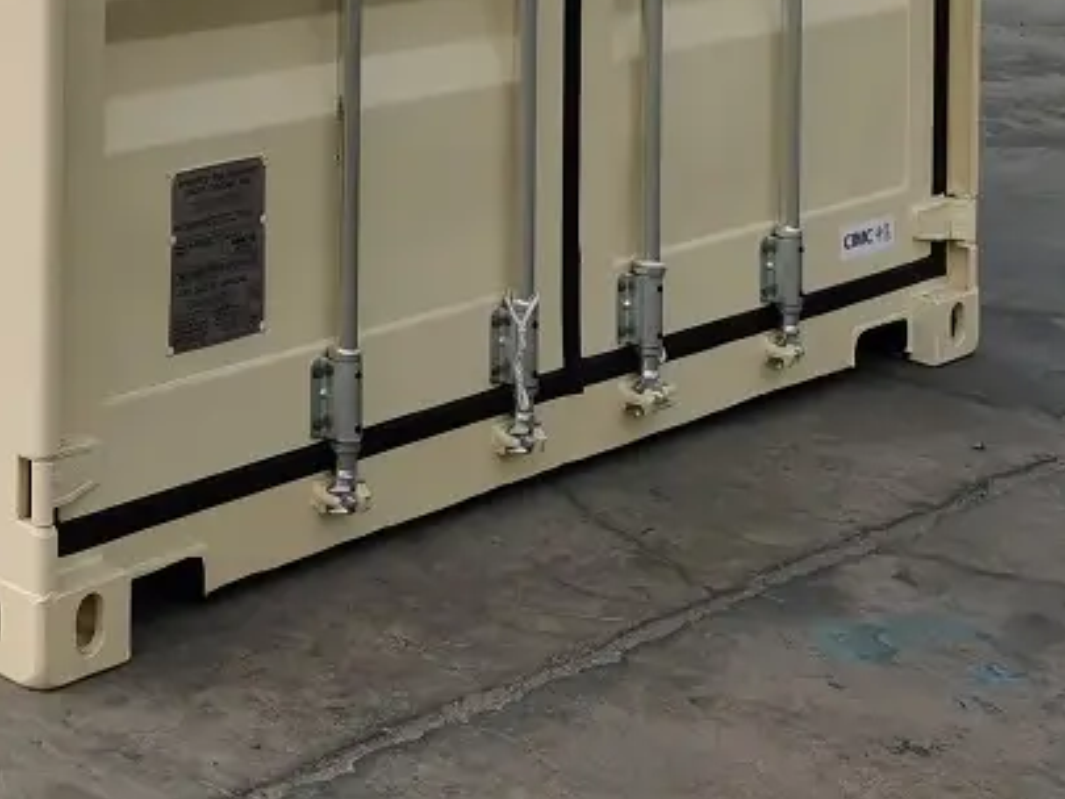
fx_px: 2462
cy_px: -331
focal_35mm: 80
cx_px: -118
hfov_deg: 22.9
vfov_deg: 17.0
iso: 50
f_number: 1.8
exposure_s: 1/2597
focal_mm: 5.58
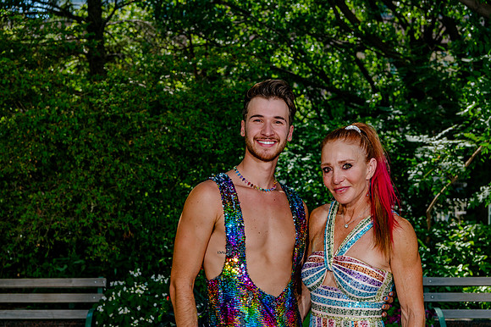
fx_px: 791
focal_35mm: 58
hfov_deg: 34.5
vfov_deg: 23.4
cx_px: 246
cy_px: 164
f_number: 7.1
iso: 200
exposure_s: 1/320
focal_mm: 58
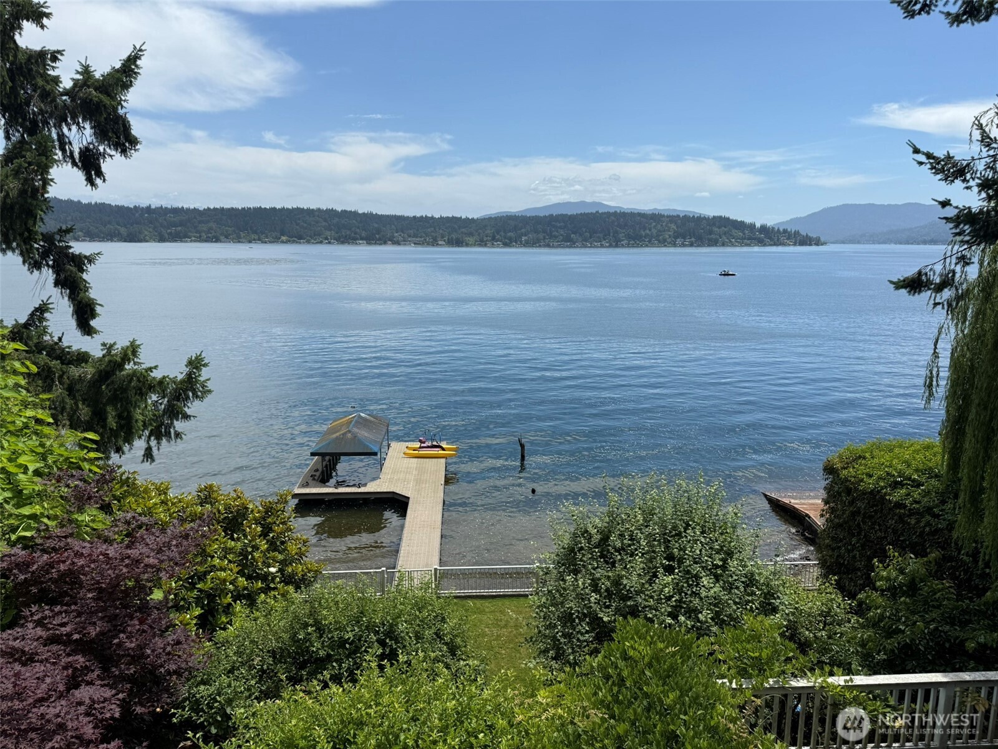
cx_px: 499
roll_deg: -0.1
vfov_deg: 56.8
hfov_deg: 71.6
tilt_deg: -10.7
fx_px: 692
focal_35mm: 24
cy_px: 374
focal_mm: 6.76
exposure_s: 1/5714
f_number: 1.78
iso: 80
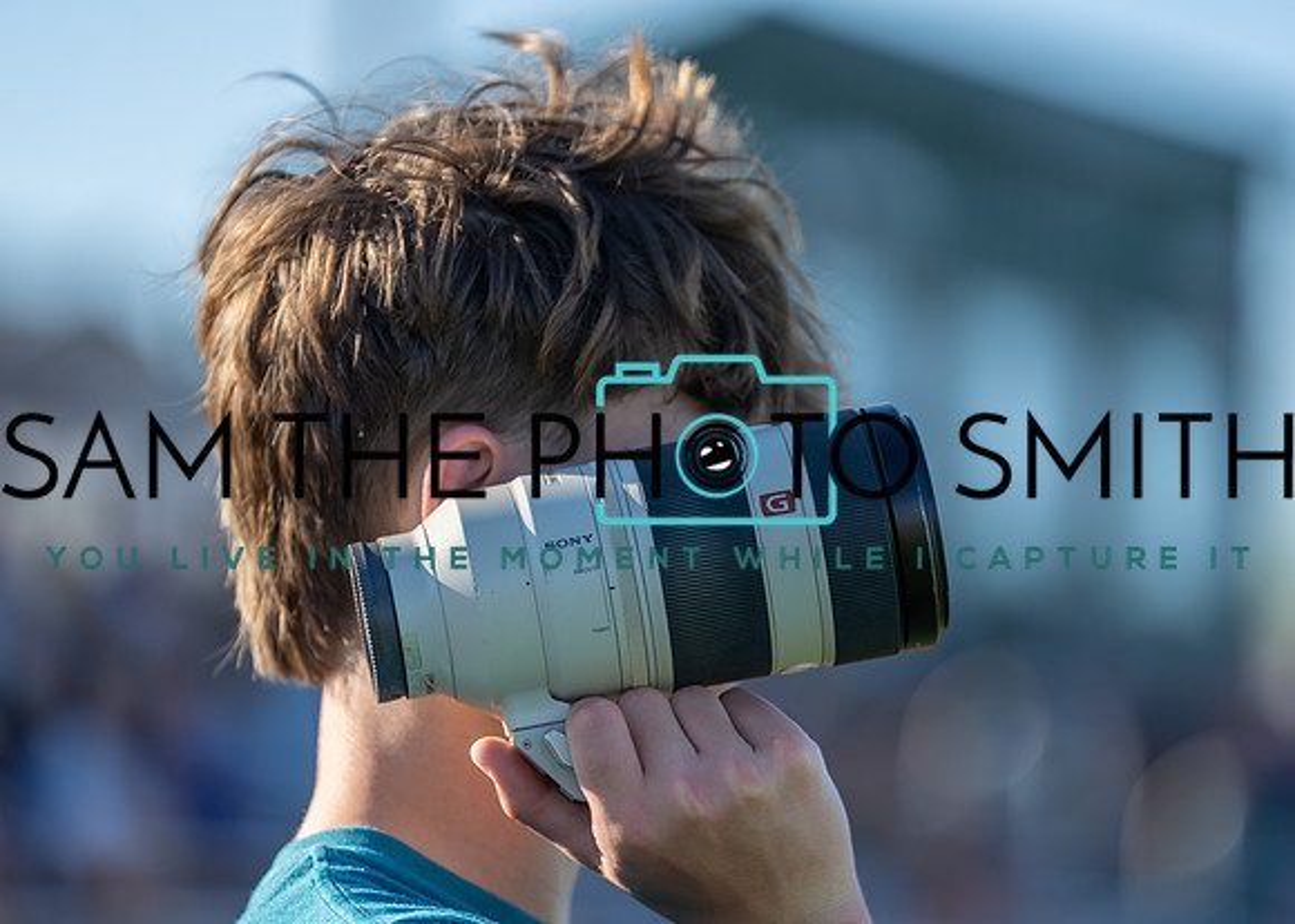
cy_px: 482
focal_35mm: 219
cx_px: 723
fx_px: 8037
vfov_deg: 6.6
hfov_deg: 9.2
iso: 100
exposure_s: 1/1000
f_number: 2.8
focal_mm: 200
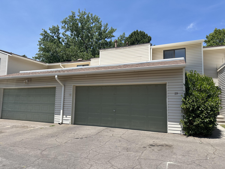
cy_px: 84
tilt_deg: +6.4
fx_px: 156
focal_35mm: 24
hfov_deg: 71.6
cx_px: 112
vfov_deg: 56.8
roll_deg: -1.3
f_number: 1.78
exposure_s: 1/3717
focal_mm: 6.86
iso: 80
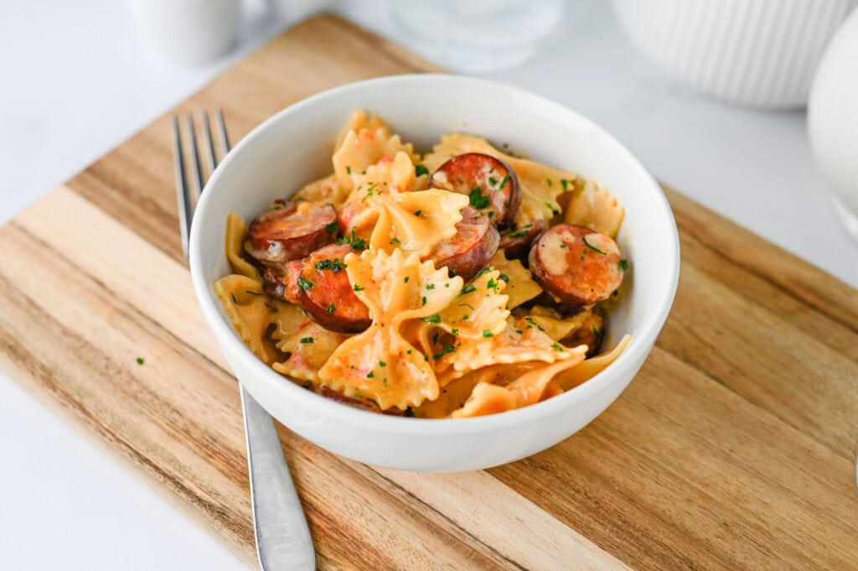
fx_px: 1191
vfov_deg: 26.9
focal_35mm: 50
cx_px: 429
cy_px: 286
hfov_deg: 39.6
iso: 180
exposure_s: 1/100
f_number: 4
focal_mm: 50
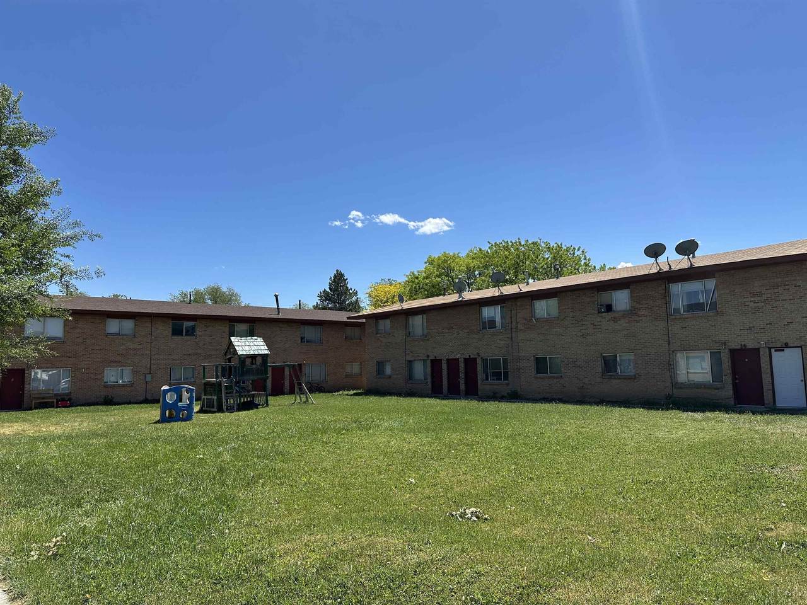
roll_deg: -0.3
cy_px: 302
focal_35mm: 24
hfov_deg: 71.6
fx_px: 560
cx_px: 404
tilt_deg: +6.1
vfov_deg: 56.8
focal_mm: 6.86
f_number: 1.78
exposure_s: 1/4545
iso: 80
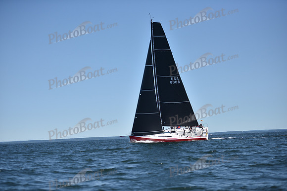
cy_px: 96
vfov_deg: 19.5
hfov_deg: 28.8
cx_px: 144
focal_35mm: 70
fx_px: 558
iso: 250
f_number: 2.8
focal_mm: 70
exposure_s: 1/8000
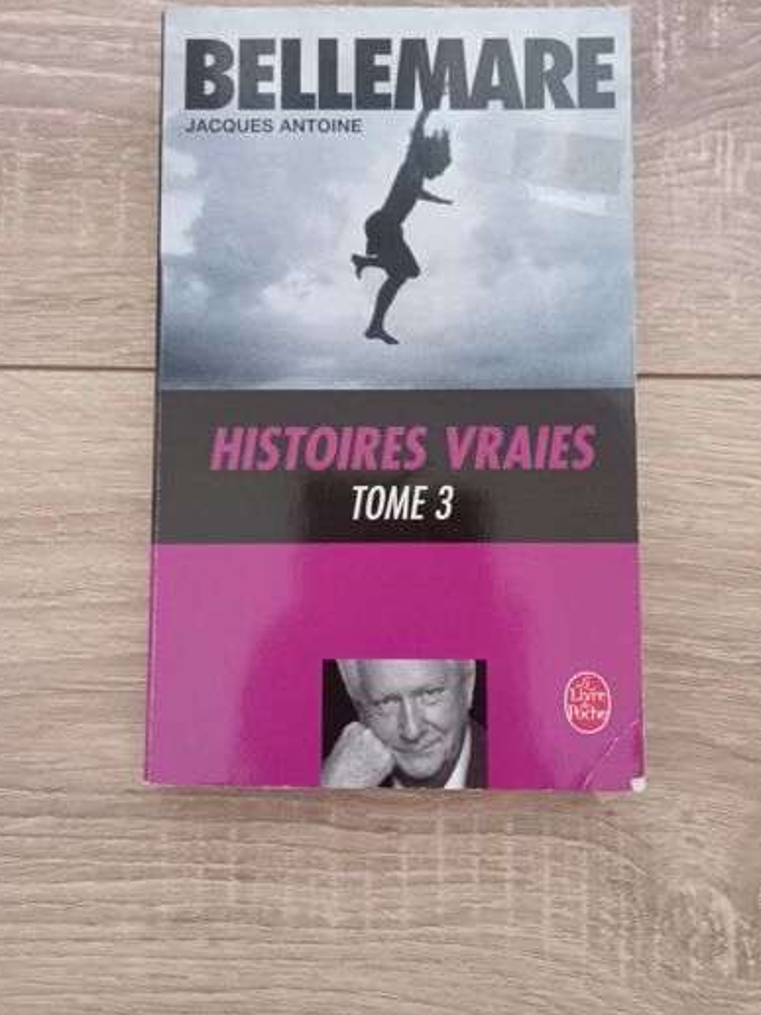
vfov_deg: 58.1
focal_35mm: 31
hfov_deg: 45.3
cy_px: 439
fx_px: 909
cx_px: 429
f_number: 2
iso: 400
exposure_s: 1/20
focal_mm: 4.6
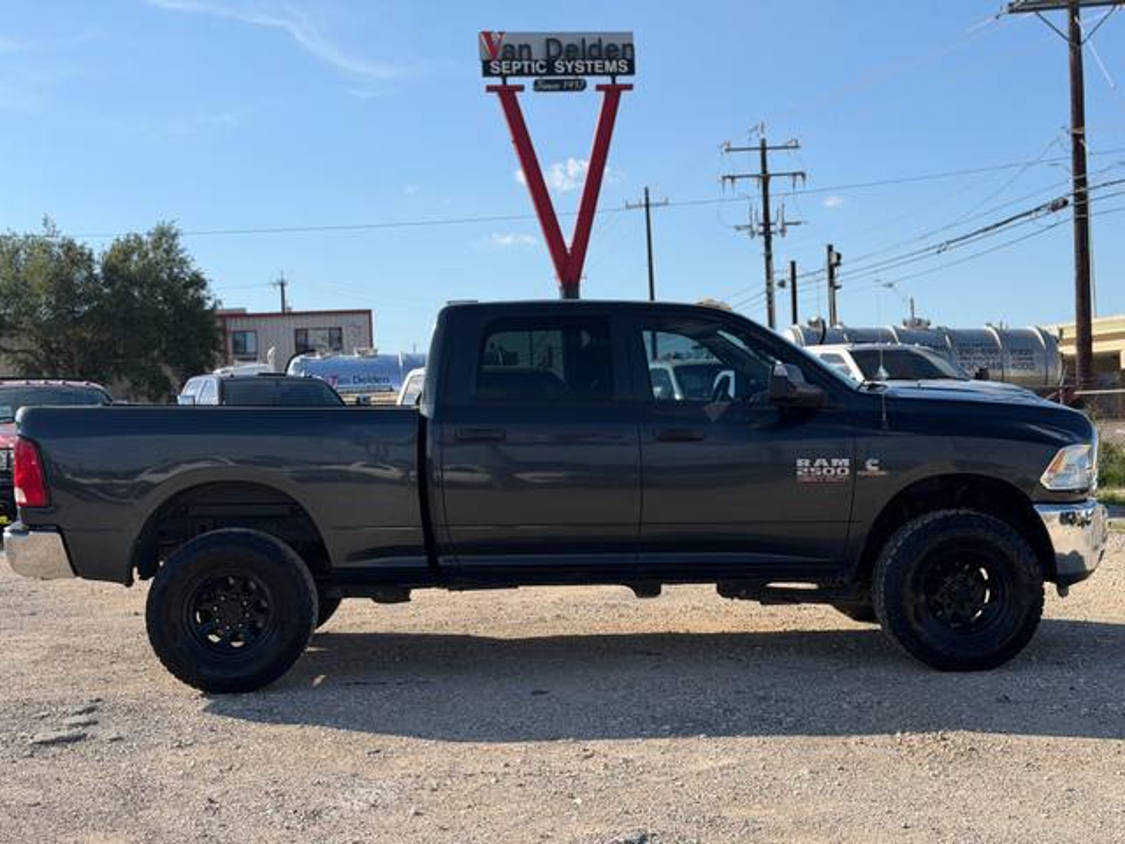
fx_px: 1560
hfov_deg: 39.7
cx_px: 562
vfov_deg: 30.3
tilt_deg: +0.6
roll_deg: +3.0
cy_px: 422
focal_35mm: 48
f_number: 1.78
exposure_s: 1/5208
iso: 64
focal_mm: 6.76
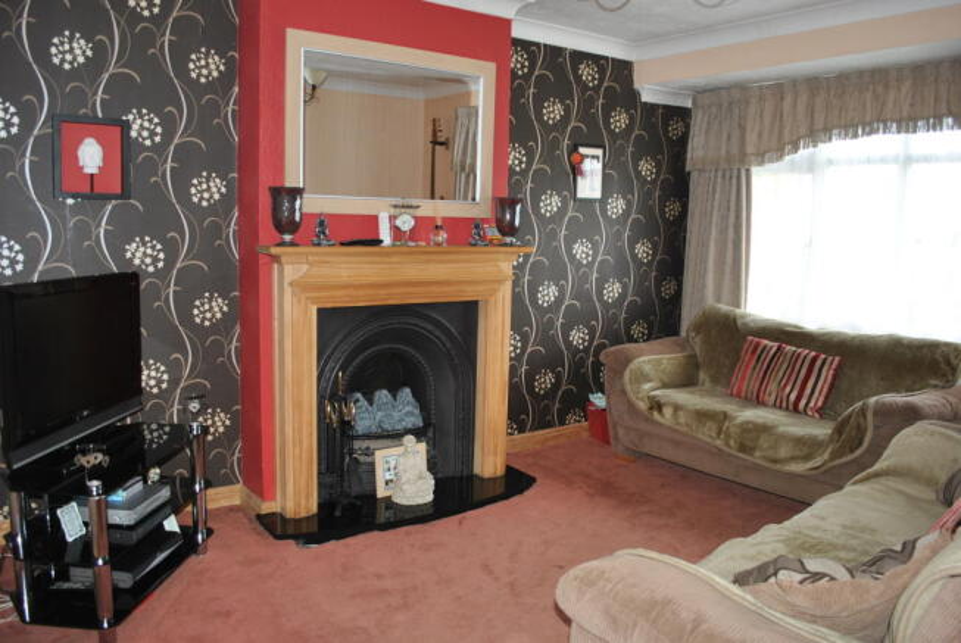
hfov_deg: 67.3
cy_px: 322
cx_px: 480
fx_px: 722
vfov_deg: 48.0
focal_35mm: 27
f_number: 3.5
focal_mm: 18
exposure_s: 1/60
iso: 200
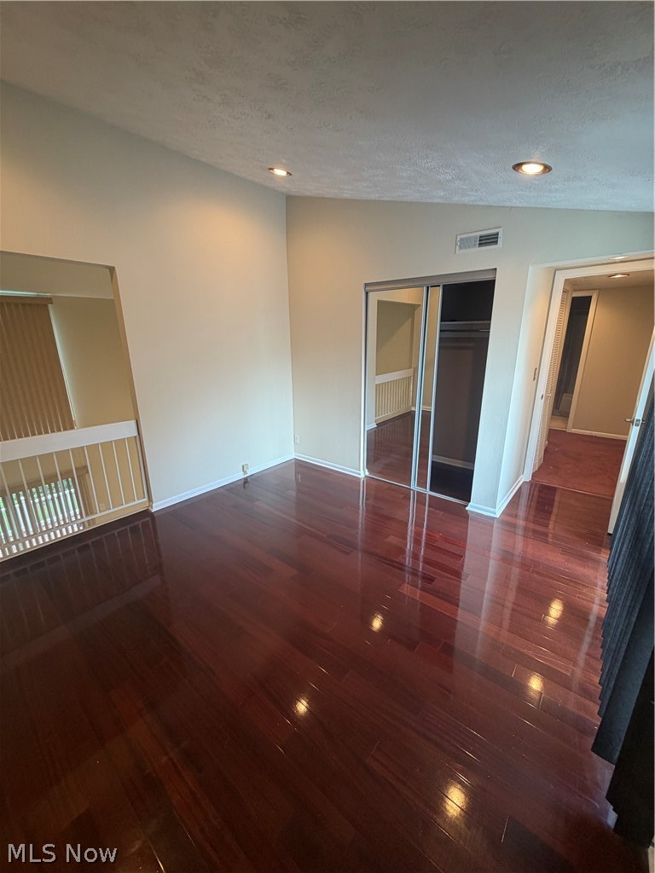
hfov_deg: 85.7
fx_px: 353
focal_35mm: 14
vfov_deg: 102.1
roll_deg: +1.0
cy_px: 436
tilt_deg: -15.5
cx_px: 328
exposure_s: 1/60
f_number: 2.2
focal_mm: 2.22
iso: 160
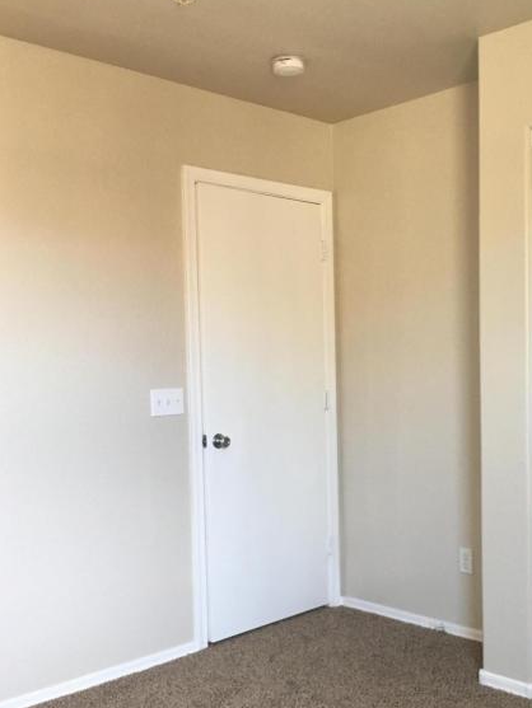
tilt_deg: -3.6
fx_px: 819
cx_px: 344
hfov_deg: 35.7
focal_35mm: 40
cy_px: 413
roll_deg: +1.4
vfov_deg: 46.6
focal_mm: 4.15
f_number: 2.2
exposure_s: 1/30
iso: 125
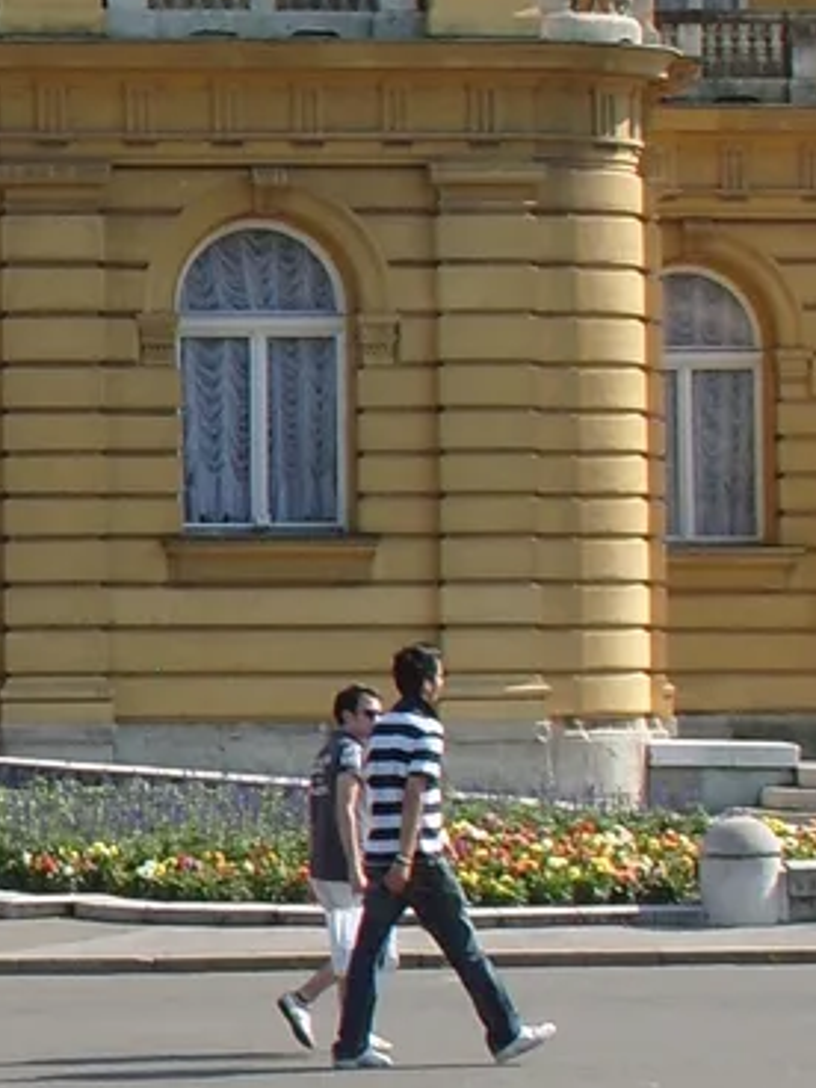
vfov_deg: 11.5
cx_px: -937
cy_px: 225
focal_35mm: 171
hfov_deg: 8.2
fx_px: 5375
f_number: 5.3
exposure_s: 1/250
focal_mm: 7.8
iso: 80
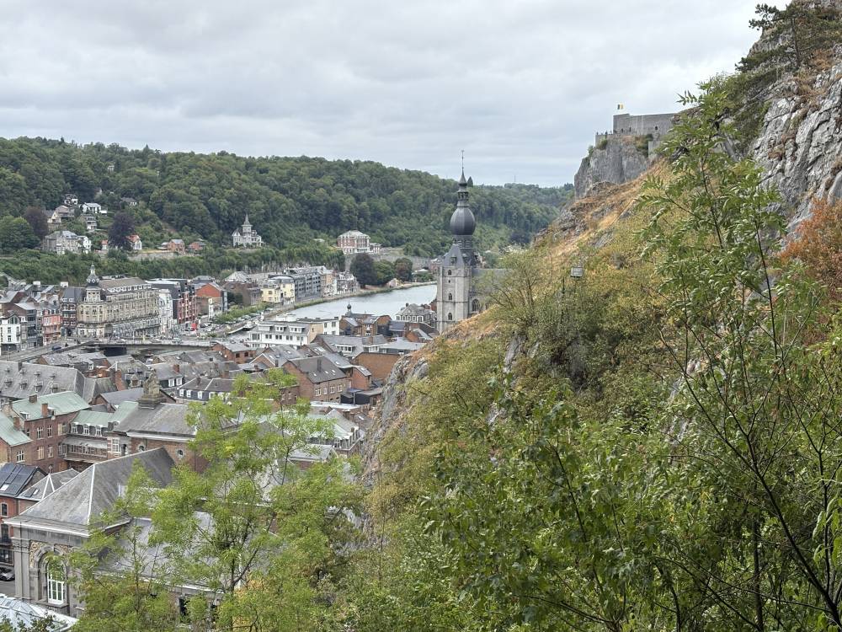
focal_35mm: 52
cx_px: 421
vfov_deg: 28.0
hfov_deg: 36.8
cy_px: 316
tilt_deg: -5.3
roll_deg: +0.3
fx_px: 1265
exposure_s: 1/1339
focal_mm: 5.96
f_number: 1.6
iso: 40
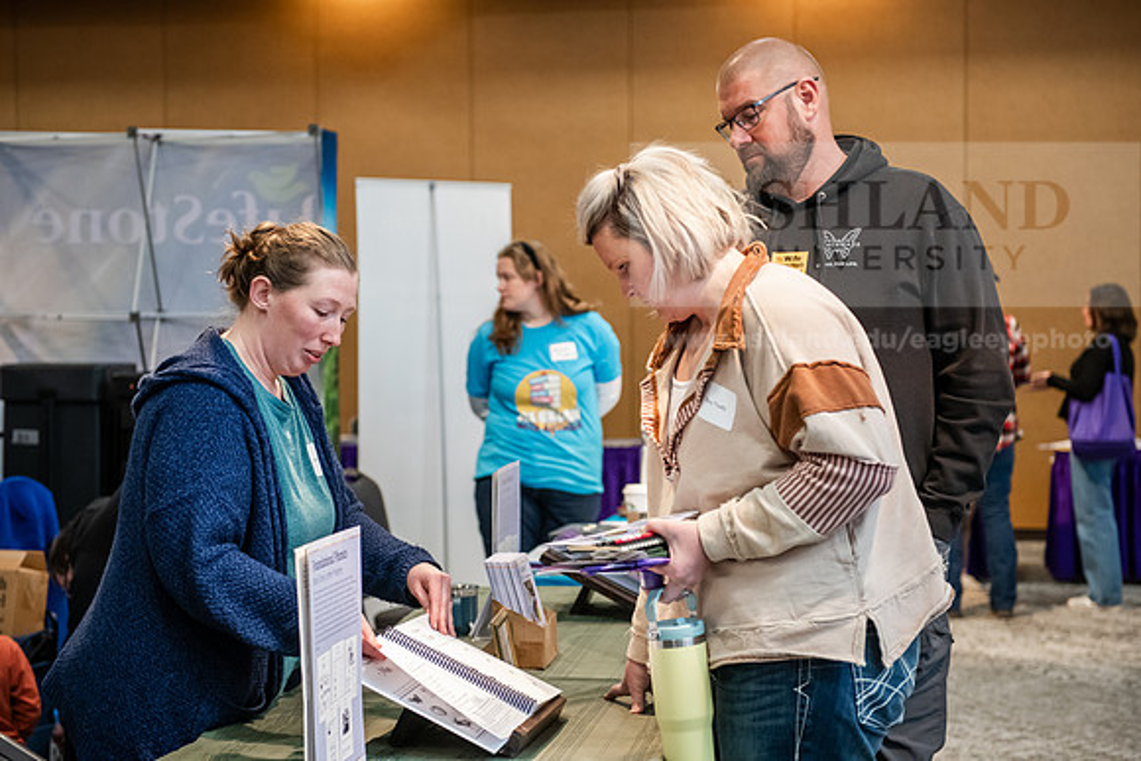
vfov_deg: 21.9
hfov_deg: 32.4
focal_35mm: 62
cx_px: 570
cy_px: 380
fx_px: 1965
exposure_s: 1/160
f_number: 3.2
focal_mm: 62
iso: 2500
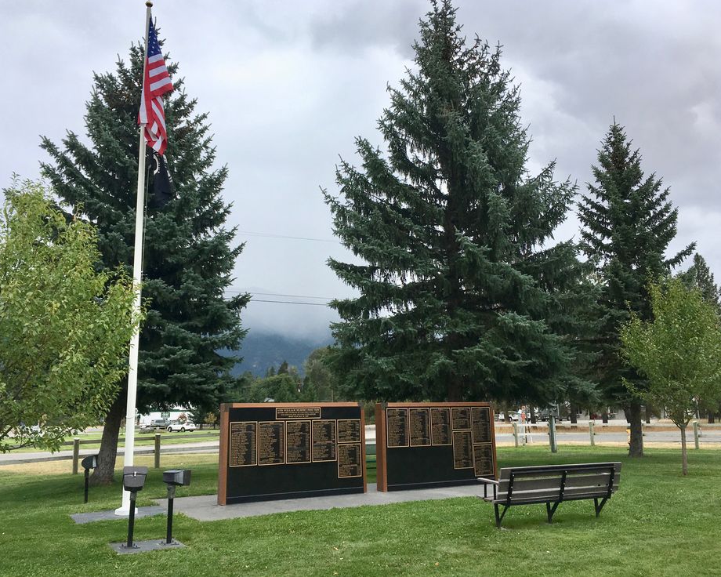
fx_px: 662
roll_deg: +0.6
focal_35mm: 31
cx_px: 357
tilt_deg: +10.0
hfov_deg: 57.2
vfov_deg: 47.1
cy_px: 282
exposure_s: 1/1241
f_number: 2.2
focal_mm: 4.15
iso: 25
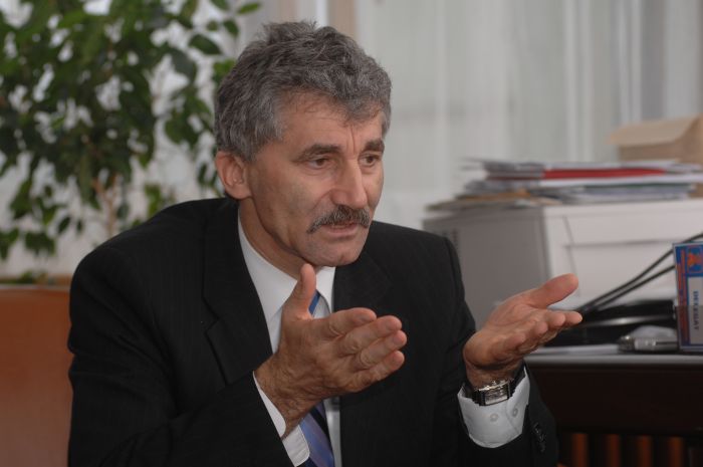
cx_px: 352
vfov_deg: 9.9
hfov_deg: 14.9
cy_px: 234
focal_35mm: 138
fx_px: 2692
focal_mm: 92
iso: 200
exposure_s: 1/200
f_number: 4
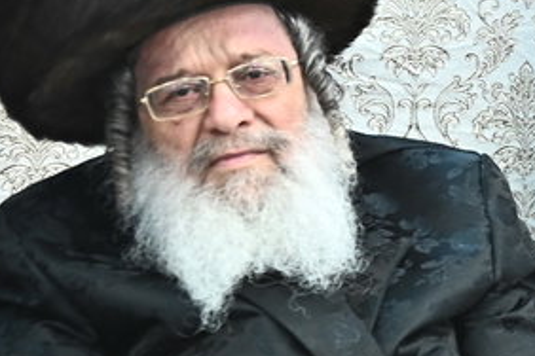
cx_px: 1220
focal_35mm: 144
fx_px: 2140
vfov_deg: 9.5
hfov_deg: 11.9
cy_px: -9
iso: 2000
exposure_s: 1/200
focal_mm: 29
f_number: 4
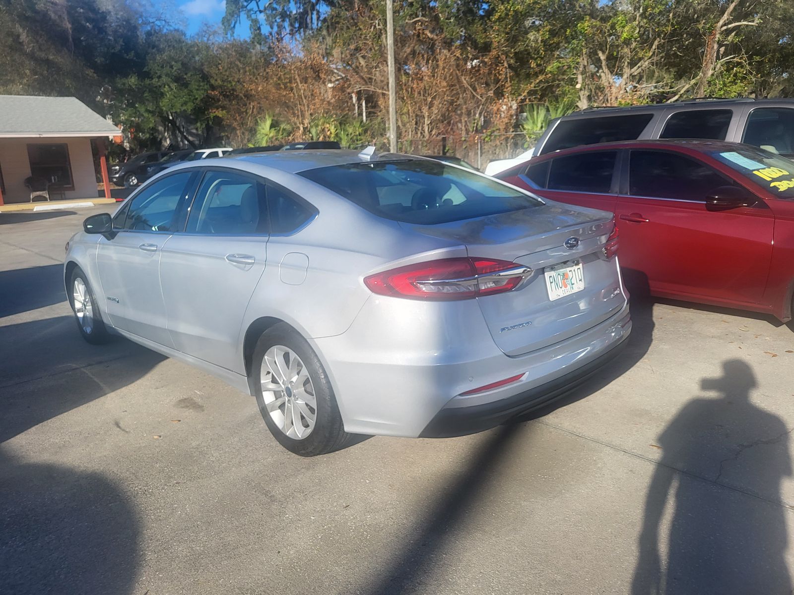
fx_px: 596
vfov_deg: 53.1
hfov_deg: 67.3
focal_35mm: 26
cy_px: 298
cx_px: 397
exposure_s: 1/1839
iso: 40
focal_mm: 5.4
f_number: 1.8
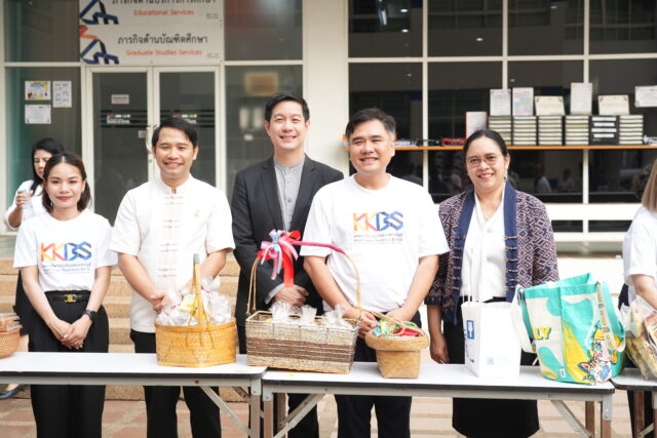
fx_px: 967
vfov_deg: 25.5
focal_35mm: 53
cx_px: 328
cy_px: 219
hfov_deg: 37.5
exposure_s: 1/800
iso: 1000
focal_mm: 53
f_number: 4
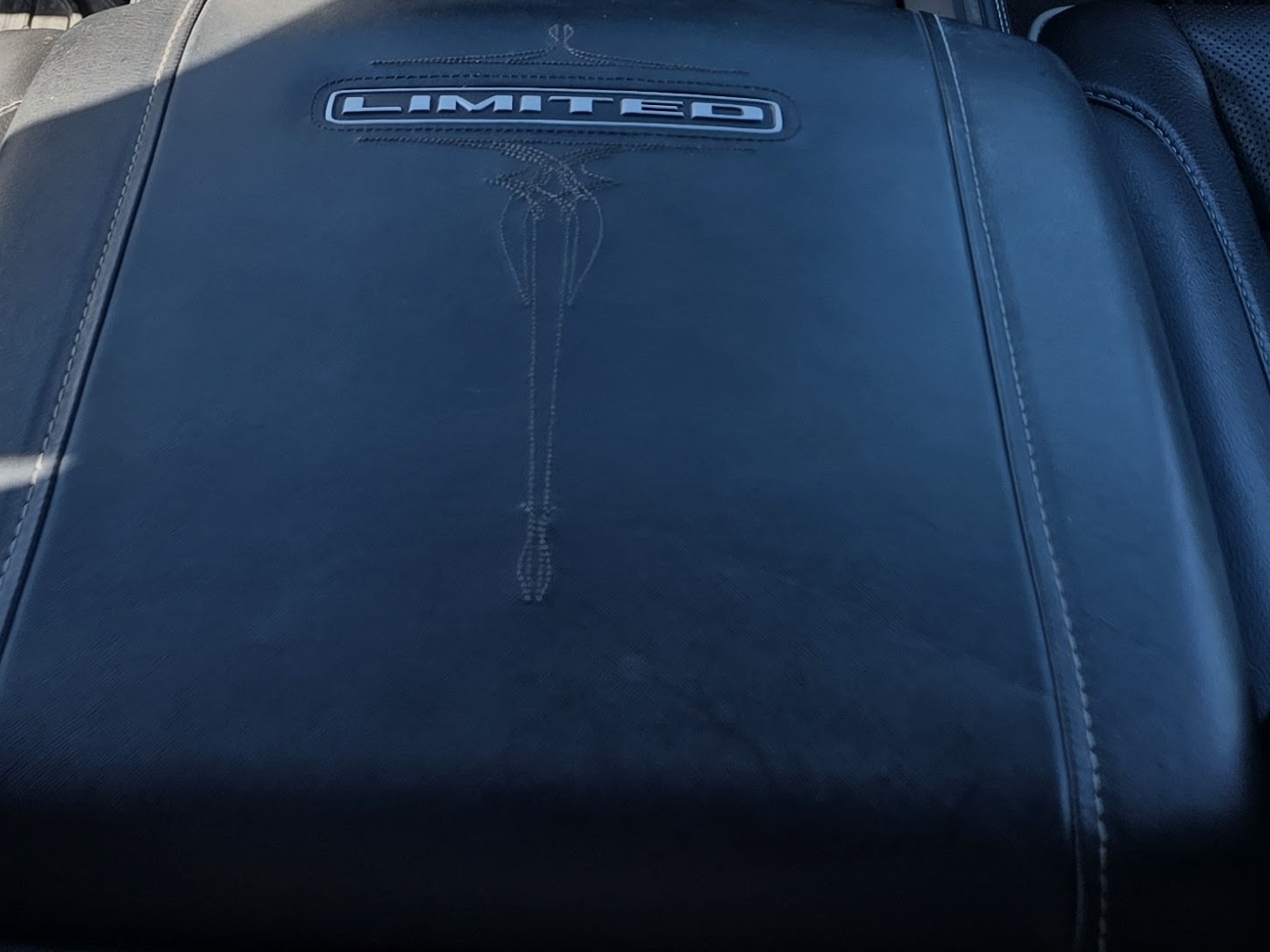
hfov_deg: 30.2
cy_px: -252
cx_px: 548
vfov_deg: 21.0
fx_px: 2348
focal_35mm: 64
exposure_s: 1/318
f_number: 1.8
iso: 25
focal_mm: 5.4
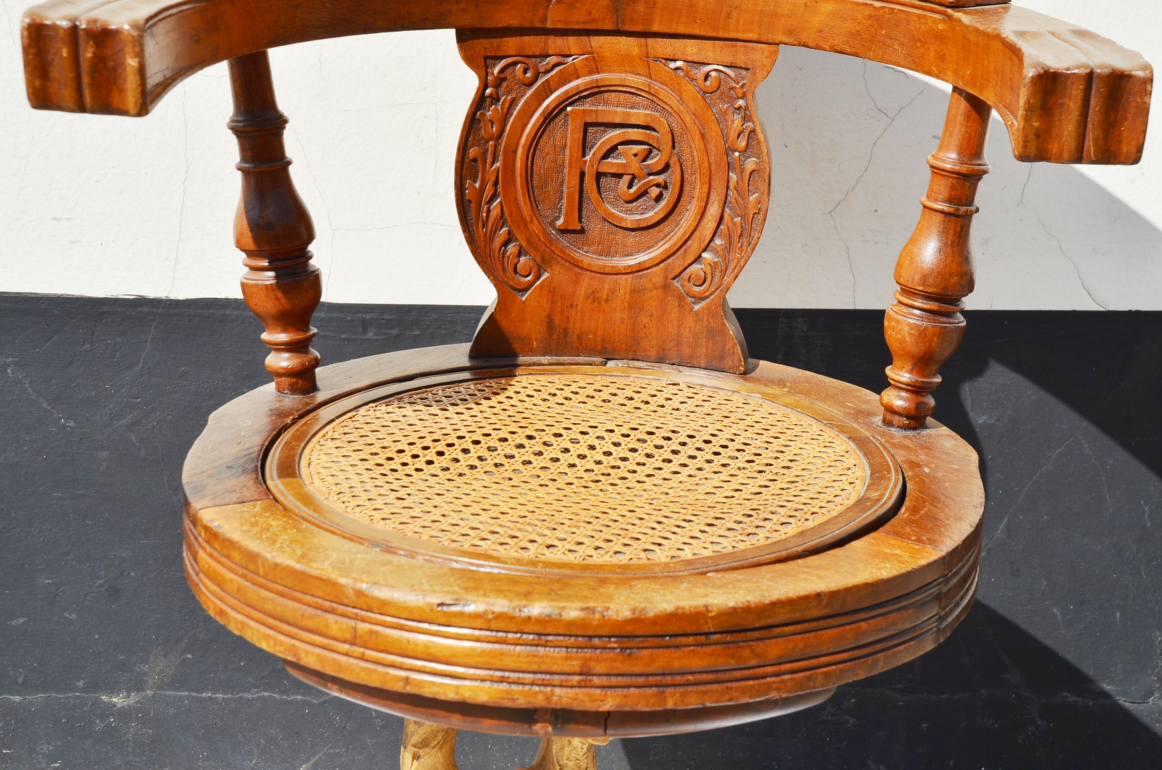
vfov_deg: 20.5
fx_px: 2126
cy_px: 385
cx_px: 581
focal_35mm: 66
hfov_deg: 30.6
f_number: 8
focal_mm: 44
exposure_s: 1/250
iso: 110
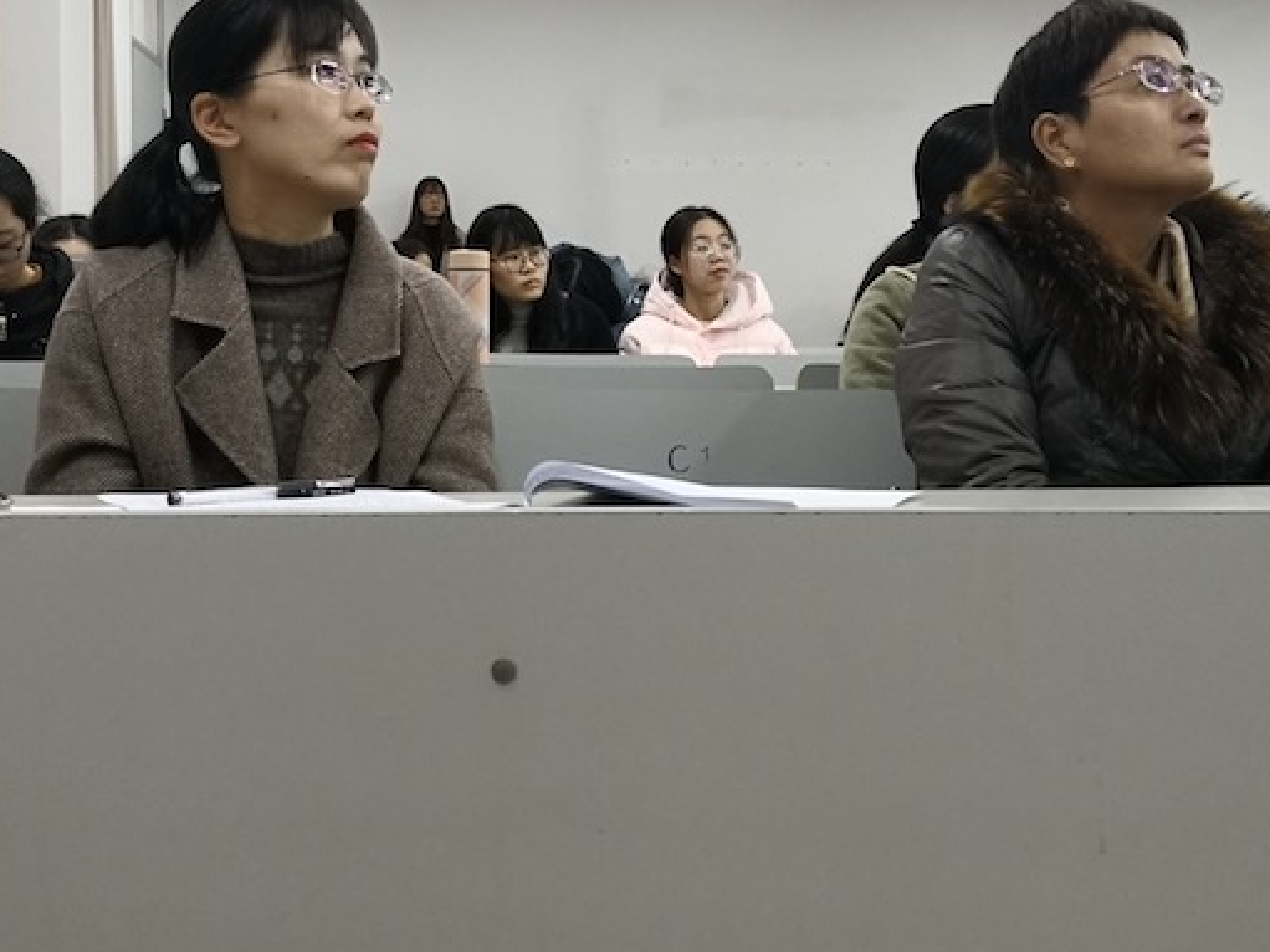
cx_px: 611
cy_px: 341
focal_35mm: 47
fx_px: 1724
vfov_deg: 30.7
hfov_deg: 40.4
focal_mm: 3.95
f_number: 1.6
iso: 200
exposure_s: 1/50
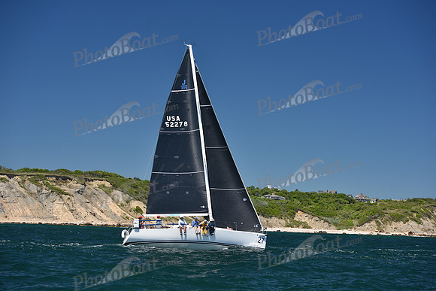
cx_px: 218
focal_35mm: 82
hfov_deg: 24.8
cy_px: 146
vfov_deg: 16.7
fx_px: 993
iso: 250
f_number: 5
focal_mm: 82
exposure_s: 1/800
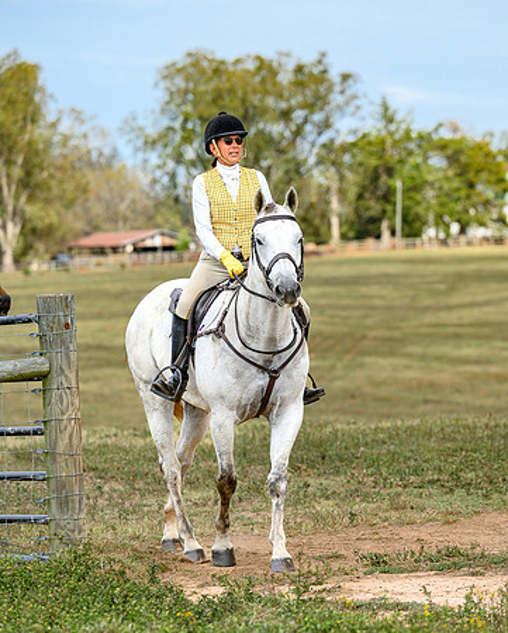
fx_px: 3509
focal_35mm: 187
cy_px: 337
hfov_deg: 8.3
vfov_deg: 10.3
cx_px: 360
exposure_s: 1/1000
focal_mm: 125
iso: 400
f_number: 3.5
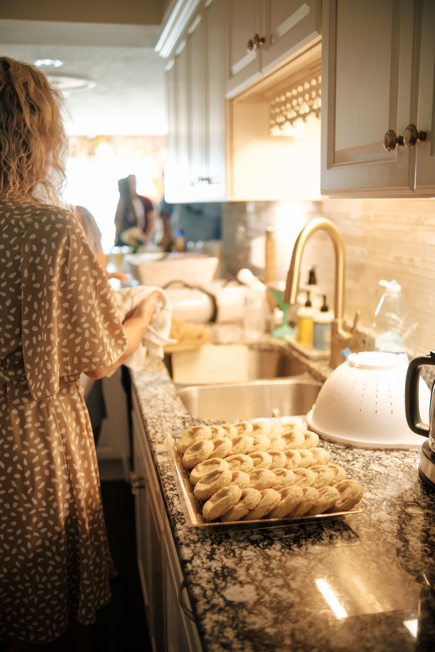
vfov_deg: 54.4
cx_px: 218
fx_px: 634
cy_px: 326
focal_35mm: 35
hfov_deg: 37.9
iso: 400
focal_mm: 23
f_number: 1.4
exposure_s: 1/125
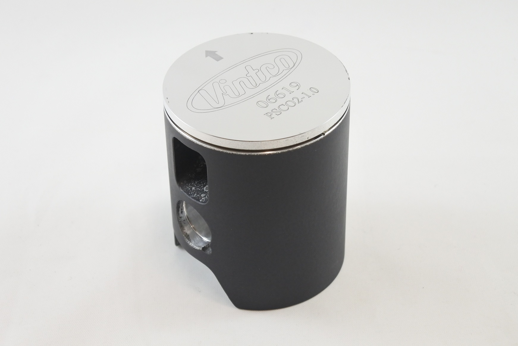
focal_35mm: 64
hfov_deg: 31.4
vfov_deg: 21.2
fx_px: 921
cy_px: 173
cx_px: 259
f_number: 5
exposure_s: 1/125
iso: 640
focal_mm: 24
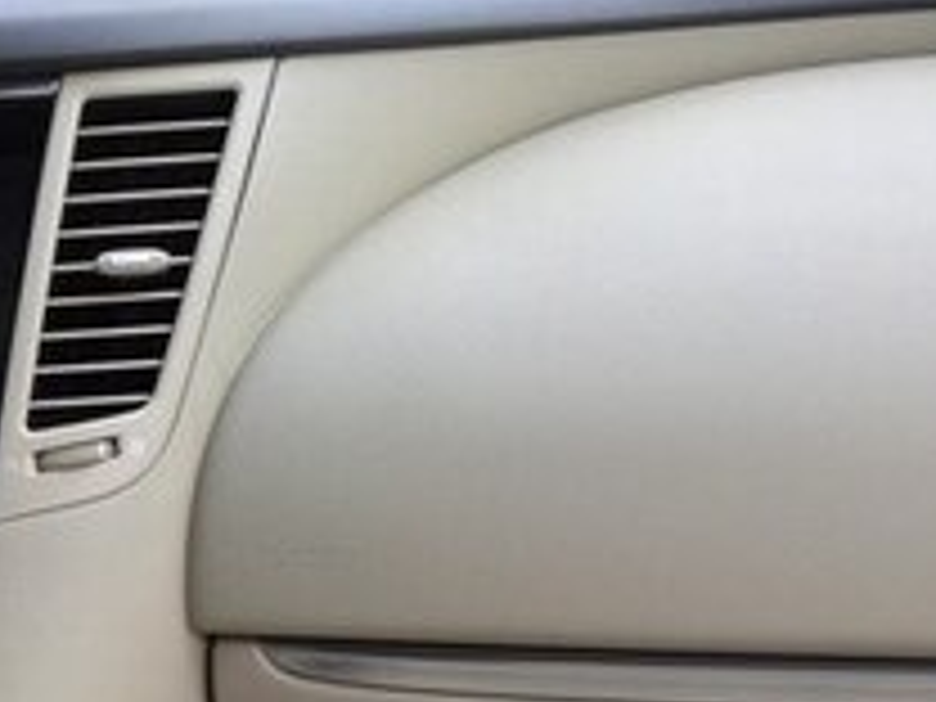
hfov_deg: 19.7
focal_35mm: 92
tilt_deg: -25.8
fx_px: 2488
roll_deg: +5.2
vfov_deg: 15.3
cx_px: -252
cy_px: 934
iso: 32
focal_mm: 4.15
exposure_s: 1/117
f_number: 2.2
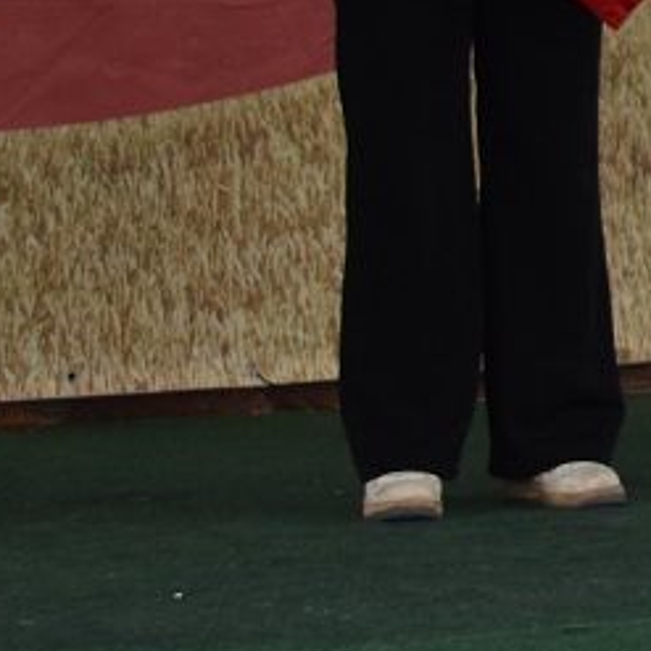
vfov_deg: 6.1
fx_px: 5936
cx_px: 1521
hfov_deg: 6.0
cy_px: -543
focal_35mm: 279
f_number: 5
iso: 400
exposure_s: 1/200
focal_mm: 36
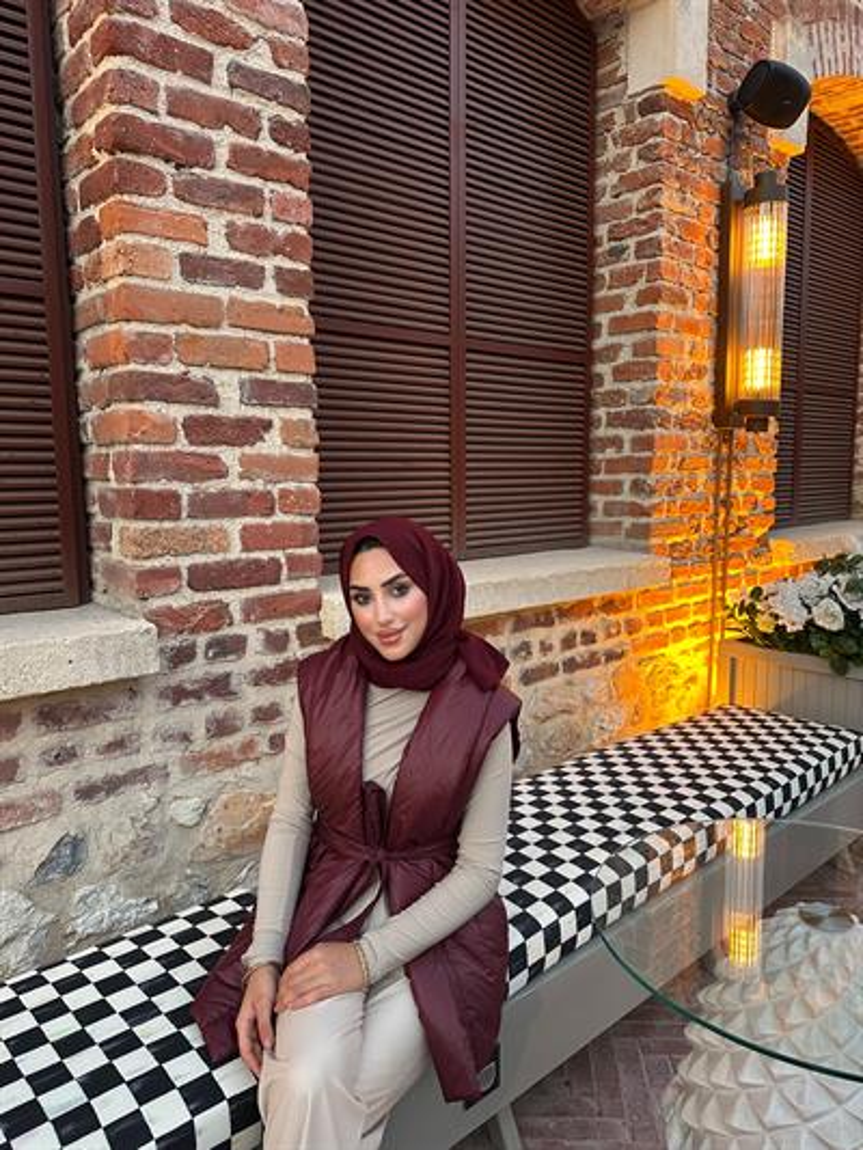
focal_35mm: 24
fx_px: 797
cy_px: 575
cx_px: 432
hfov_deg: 56.8
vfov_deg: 71.6
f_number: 1.78
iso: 200
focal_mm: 6.86
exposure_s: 1/50
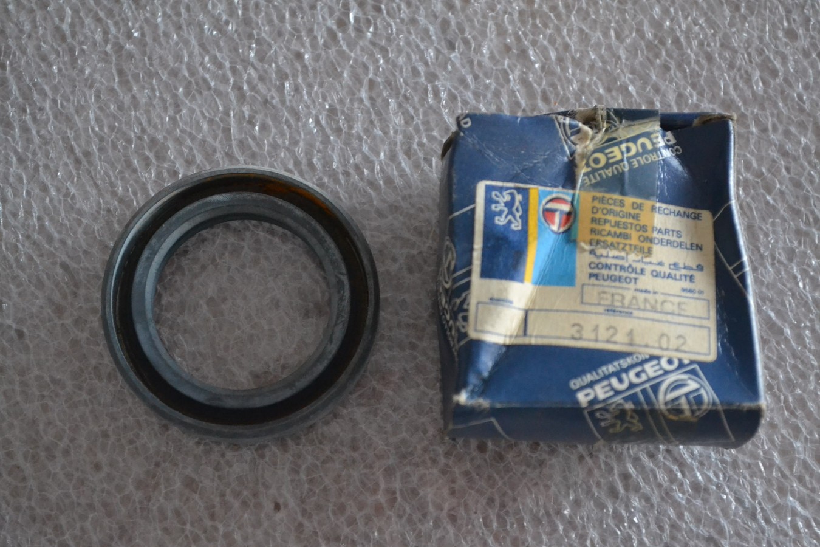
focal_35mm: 72
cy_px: 274
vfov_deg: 18.9
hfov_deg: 28.1
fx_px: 1640
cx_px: 410
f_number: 5.3
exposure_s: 1/50
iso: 3200
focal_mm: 48
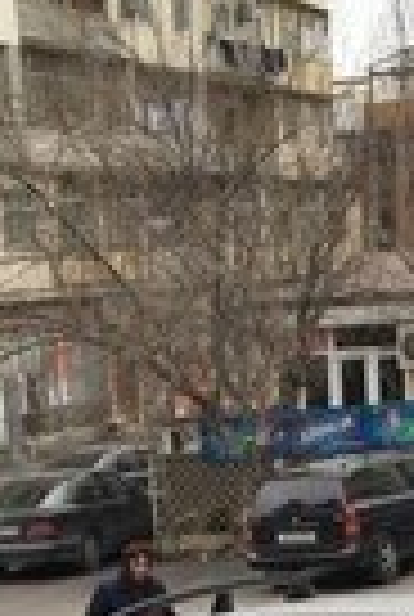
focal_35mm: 109
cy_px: 859
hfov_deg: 12.6
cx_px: 184
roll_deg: +4.5
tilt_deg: -18.3
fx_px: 1871
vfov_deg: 17.3
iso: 32
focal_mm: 4.15
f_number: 2.2
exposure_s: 1/842
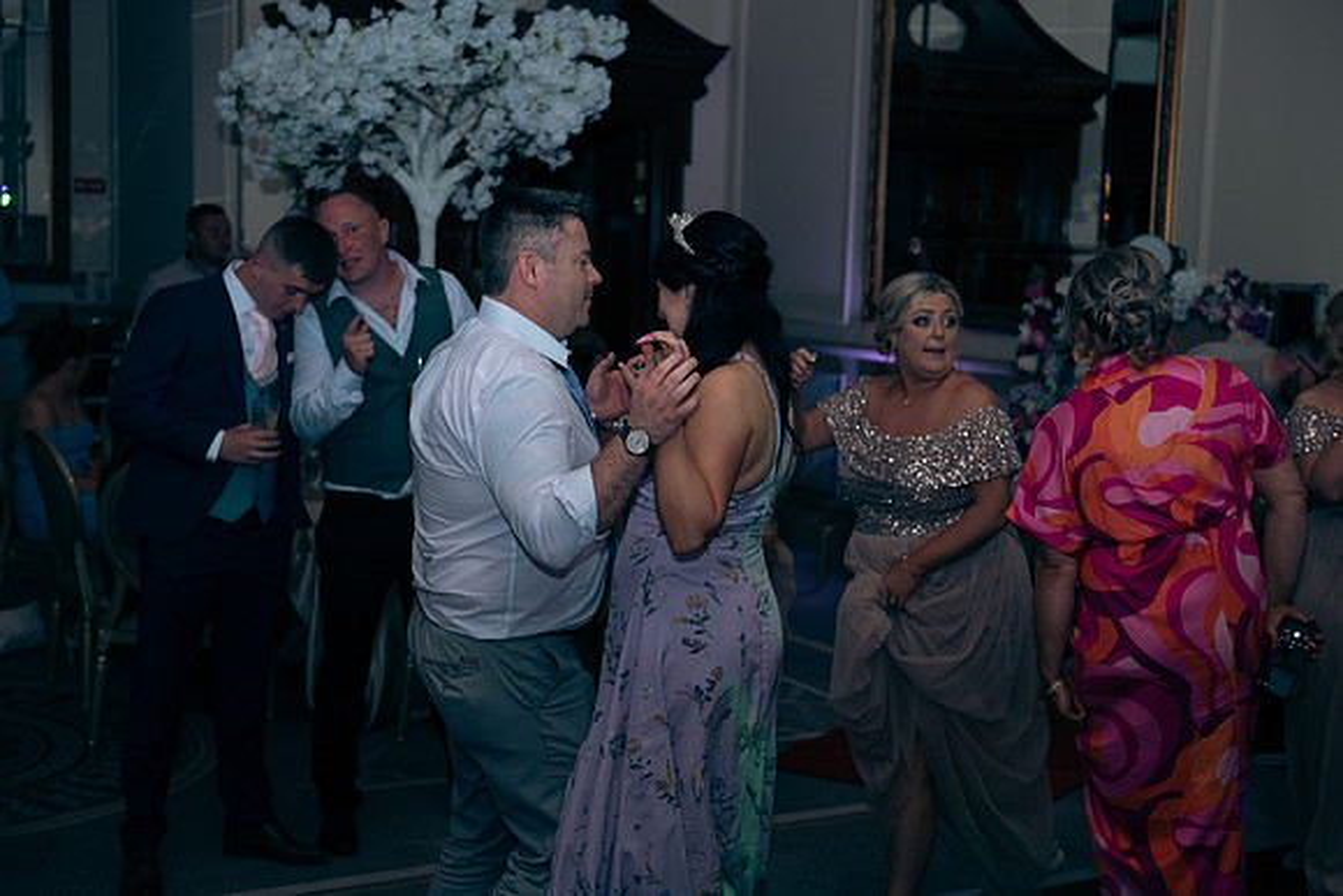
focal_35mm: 52
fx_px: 1940
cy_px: 448
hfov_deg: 38.2
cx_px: 672
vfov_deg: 26.0
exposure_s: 1/160
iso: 640
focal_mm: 52
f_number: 3.5
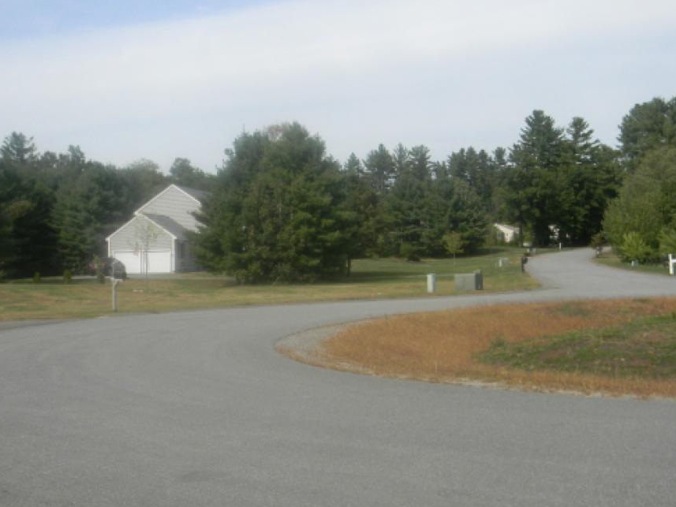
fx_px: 957
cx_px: 372
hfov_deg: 38.9
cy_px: 264
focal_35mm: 49
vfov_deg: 29.7
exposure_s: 1/914
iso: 112
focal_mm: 7.3
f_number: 3.8
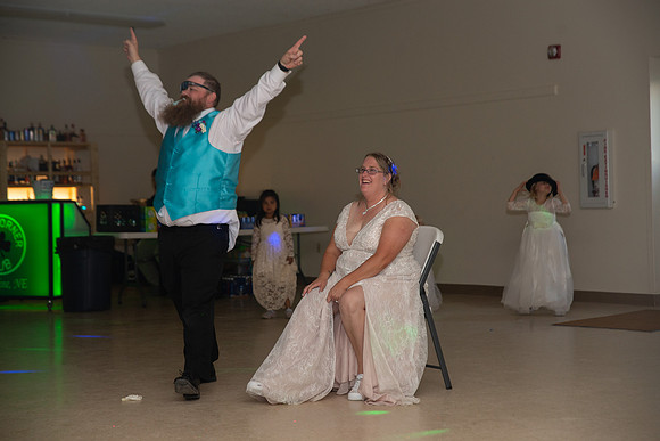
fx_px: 1284
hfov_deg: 28.8
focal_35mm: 70
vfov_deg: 19.5
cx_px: 330
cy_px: 220
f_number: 3.5
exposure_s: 1/125
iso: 800
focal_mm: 70
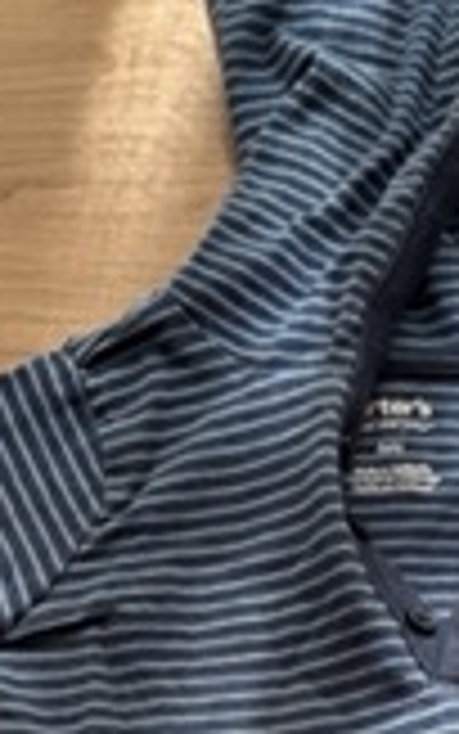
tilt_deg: -65.7
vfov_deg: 19.8
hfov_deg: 13.0
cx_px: 364
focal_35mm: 100
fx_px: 2000
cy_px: 815
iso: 64
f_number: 1.78
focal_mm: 6.76
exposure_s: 1/121
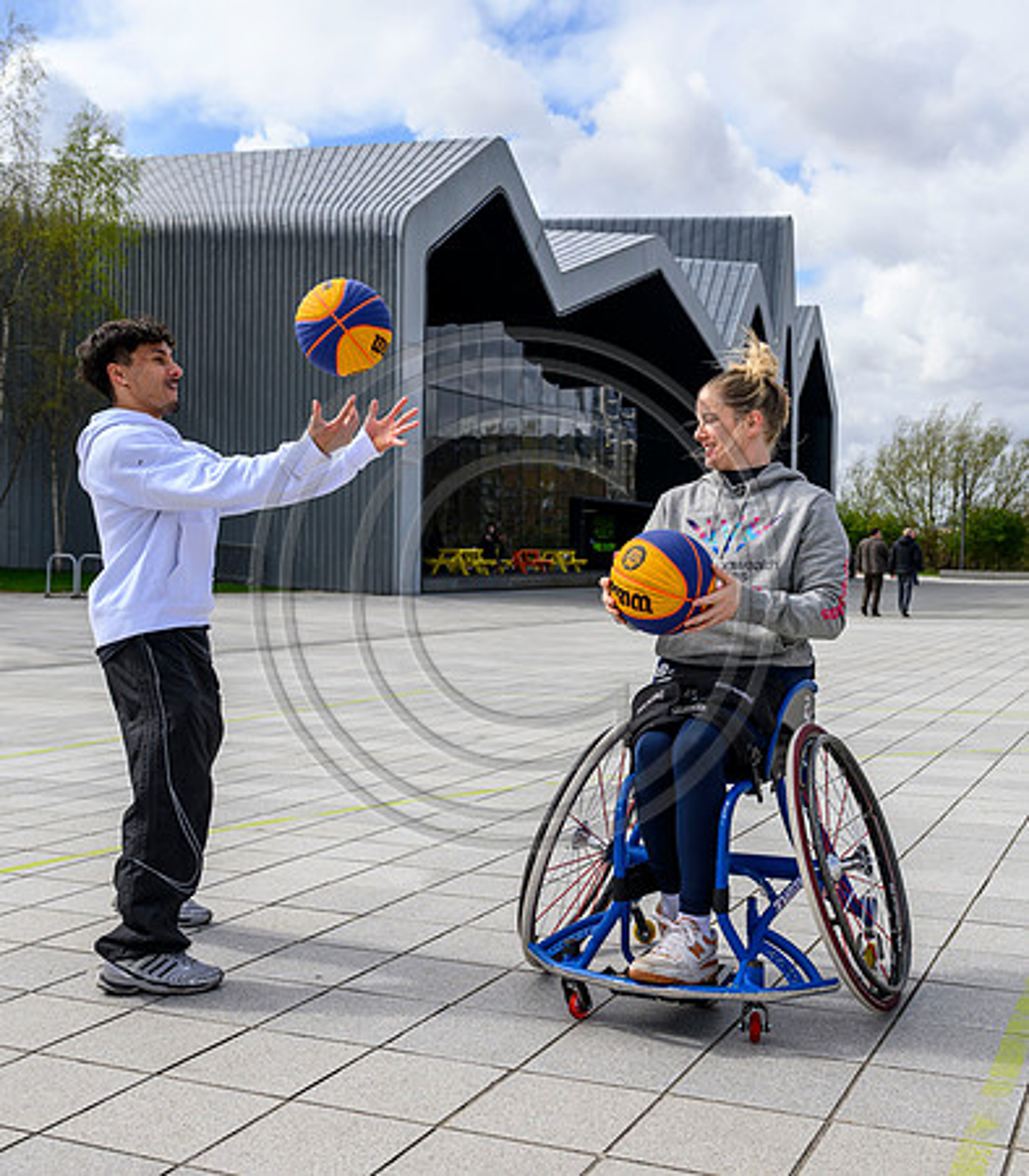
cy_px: 588
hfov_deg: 39.8
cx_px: 570
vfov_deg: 45.0
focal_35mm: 39
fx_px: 1420
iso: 500
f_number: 5
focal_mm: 29
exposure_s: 1/2000
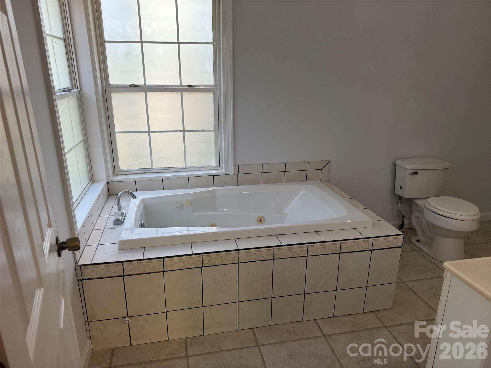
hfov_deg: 71.6
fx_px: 340
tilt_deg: -17.7
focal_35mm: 24
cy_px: 184
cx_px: 246
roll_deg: +0.0
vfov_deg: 56.8
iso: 160
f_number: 1.78
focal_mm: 6.76
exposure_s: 1/120
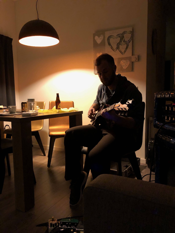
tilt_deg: -5.3
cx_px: 88
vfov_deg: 63.4
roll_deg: +0.7
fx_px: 189
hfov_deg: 49.7
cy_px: 116
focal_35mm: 28
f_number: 1.8
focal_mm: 4
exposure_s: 1/5
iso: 100
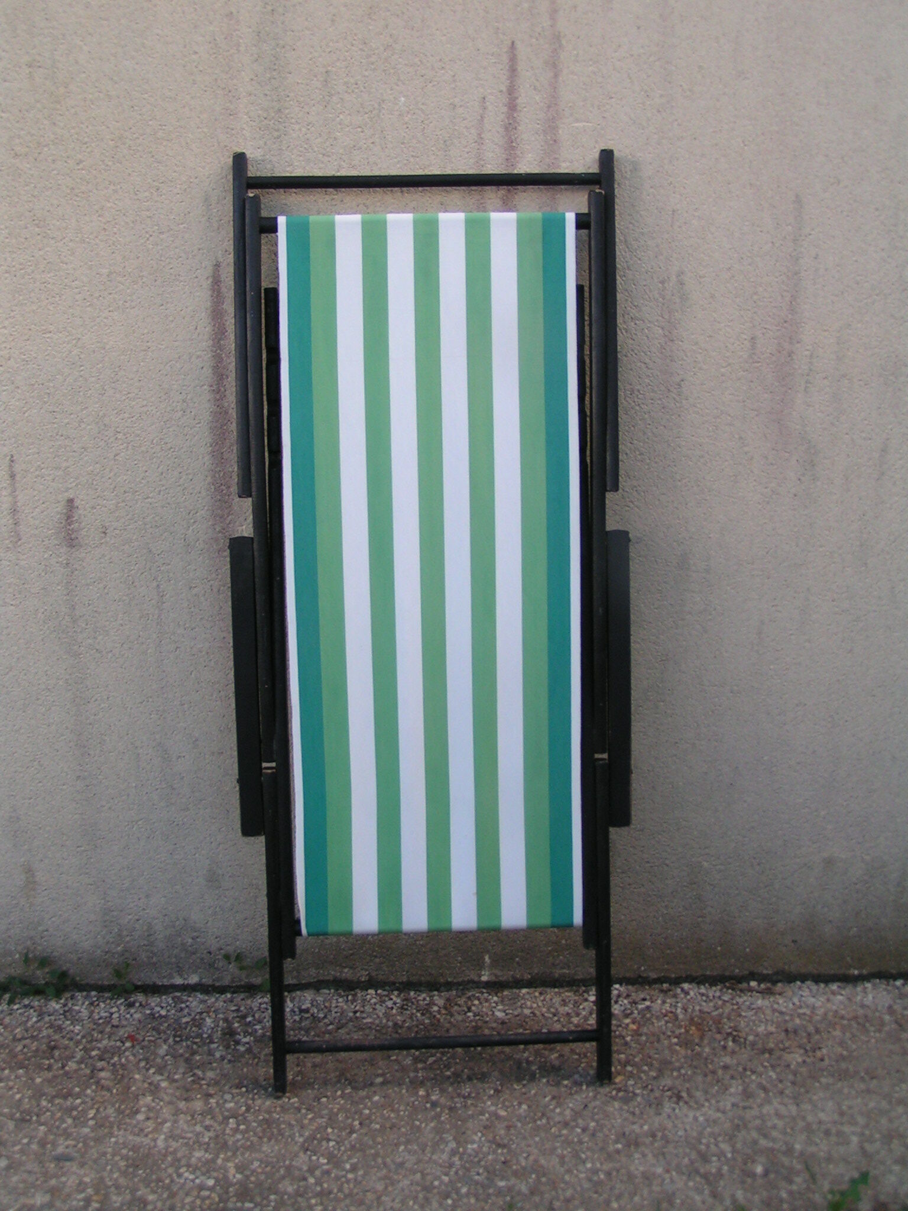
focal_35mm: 38
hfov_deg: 37.7
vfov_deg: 49.0
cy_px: 606
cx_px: 454
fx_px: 1329
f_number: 4.5
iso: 50
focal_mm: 5.8
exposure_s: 1/100
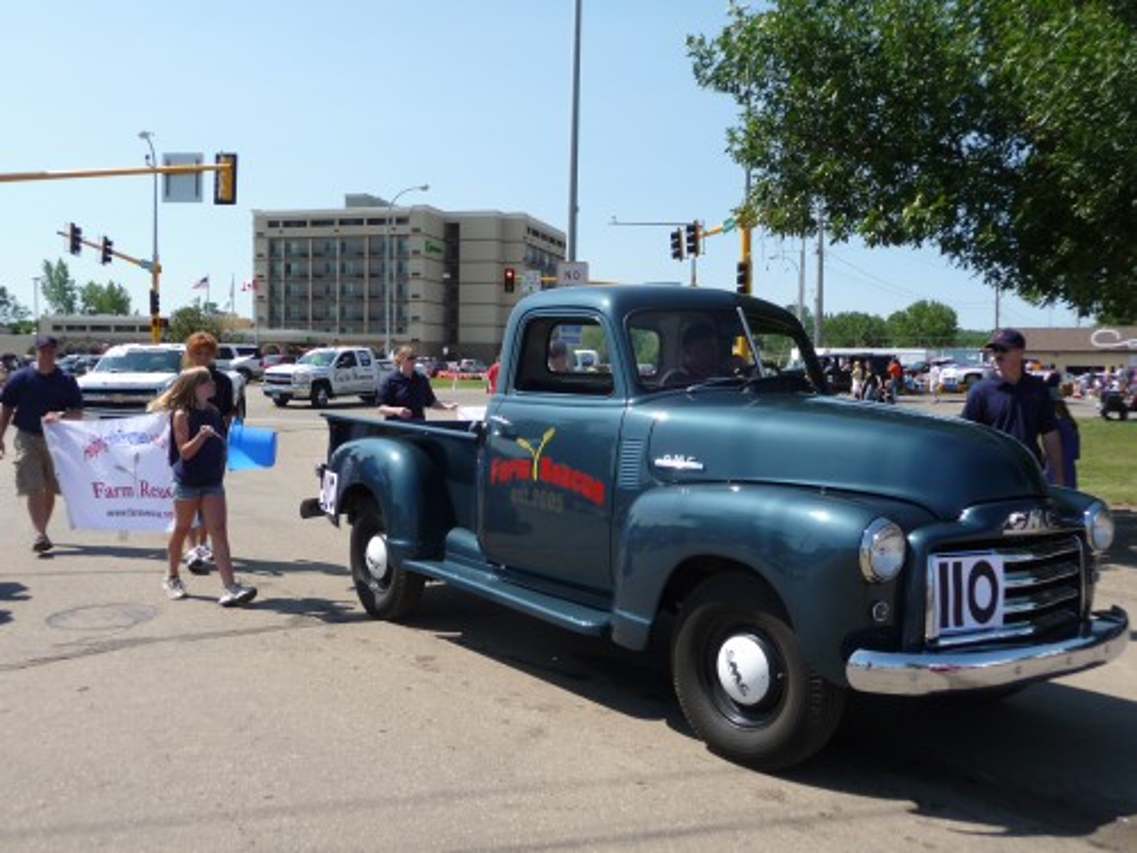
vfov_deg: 44.2
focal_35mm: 32
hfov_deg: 56.8
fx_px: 1051
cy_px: 426
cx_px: 568
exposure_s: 1/800
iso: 100
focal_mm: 5.3
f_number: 3.5
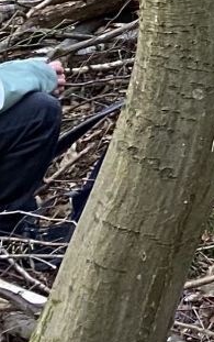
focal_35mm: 177
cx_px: 956
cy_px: -194
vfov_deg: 11.3
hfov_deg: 5.9
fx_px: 1648
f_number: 1.8
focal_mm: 4.25
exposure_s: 1/60
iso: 125
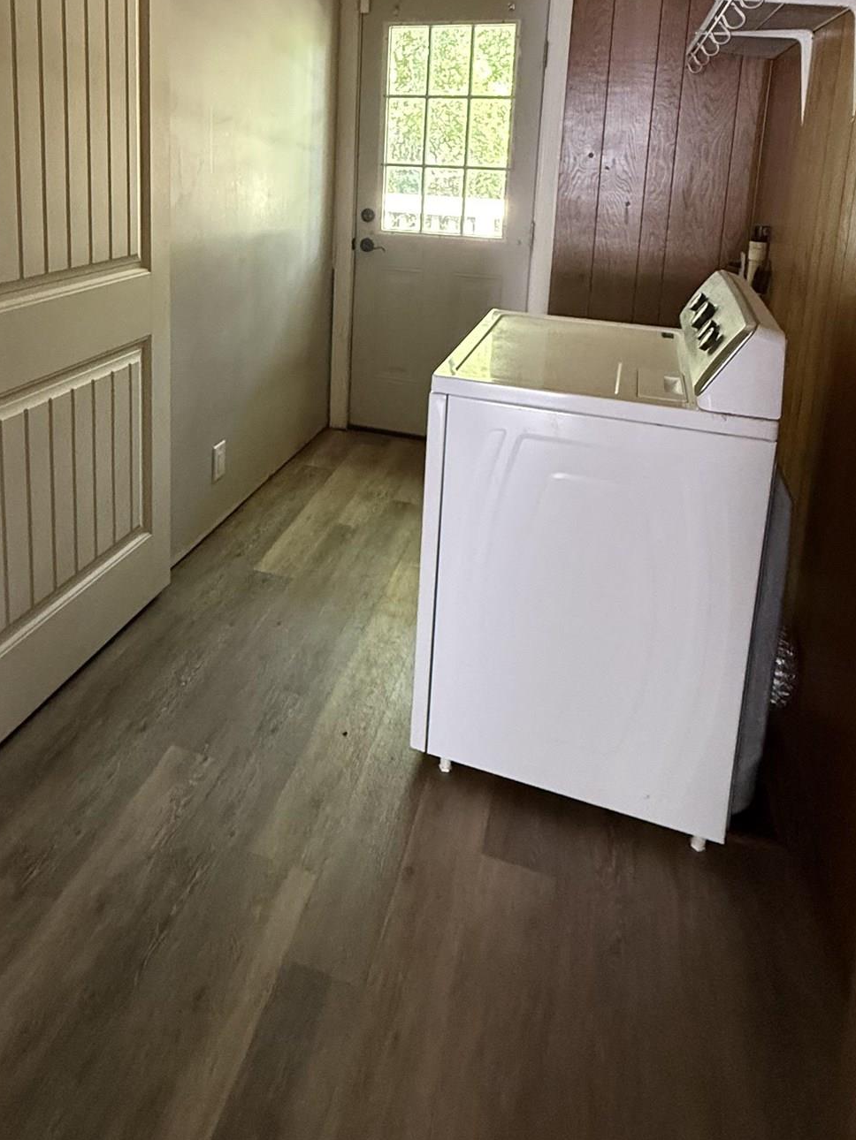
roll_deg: -2.4
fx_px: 824
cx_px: 317
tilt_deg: -10.2
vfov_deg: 65.2
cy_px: 286
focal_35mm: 25
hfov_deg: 54.2
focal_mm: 2.22
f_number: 2.2
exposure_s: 1/60
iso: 800
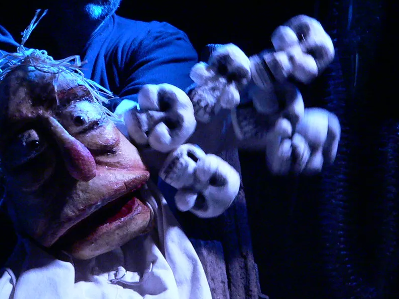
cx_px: 209
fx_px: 2097
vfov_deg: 8.2
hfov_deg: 10.9
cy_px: 131
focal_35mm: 182
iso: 400
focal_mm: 20
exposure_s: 1/30
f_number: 3.7
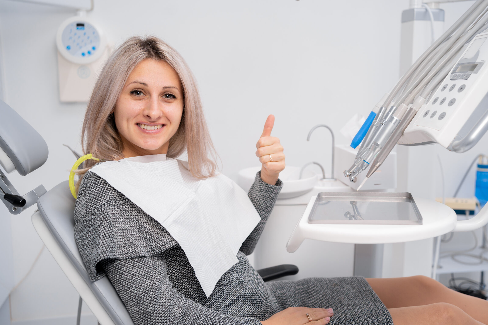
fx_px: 529
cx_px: 261
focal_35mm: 39
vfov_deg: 34.2
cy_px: 176
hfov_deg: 49.5
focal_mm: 35
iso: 200
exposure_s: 1/125
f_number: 3.5
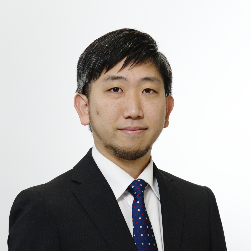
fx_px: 1329
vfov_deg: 10.8
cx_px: 126
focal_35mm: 162
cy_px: 176
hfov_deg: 10.8
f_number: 6.3
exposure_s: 1/125
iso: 500
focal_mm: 85
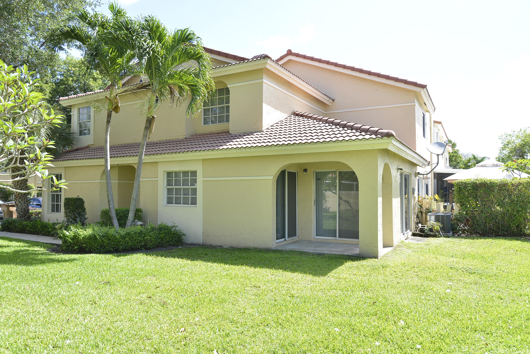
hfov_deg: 73.7
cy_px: 177
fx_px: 353
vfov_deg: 53.1
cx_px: 265
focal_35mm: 24
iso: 250
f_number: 5.6
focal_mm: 24
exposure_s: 1/320
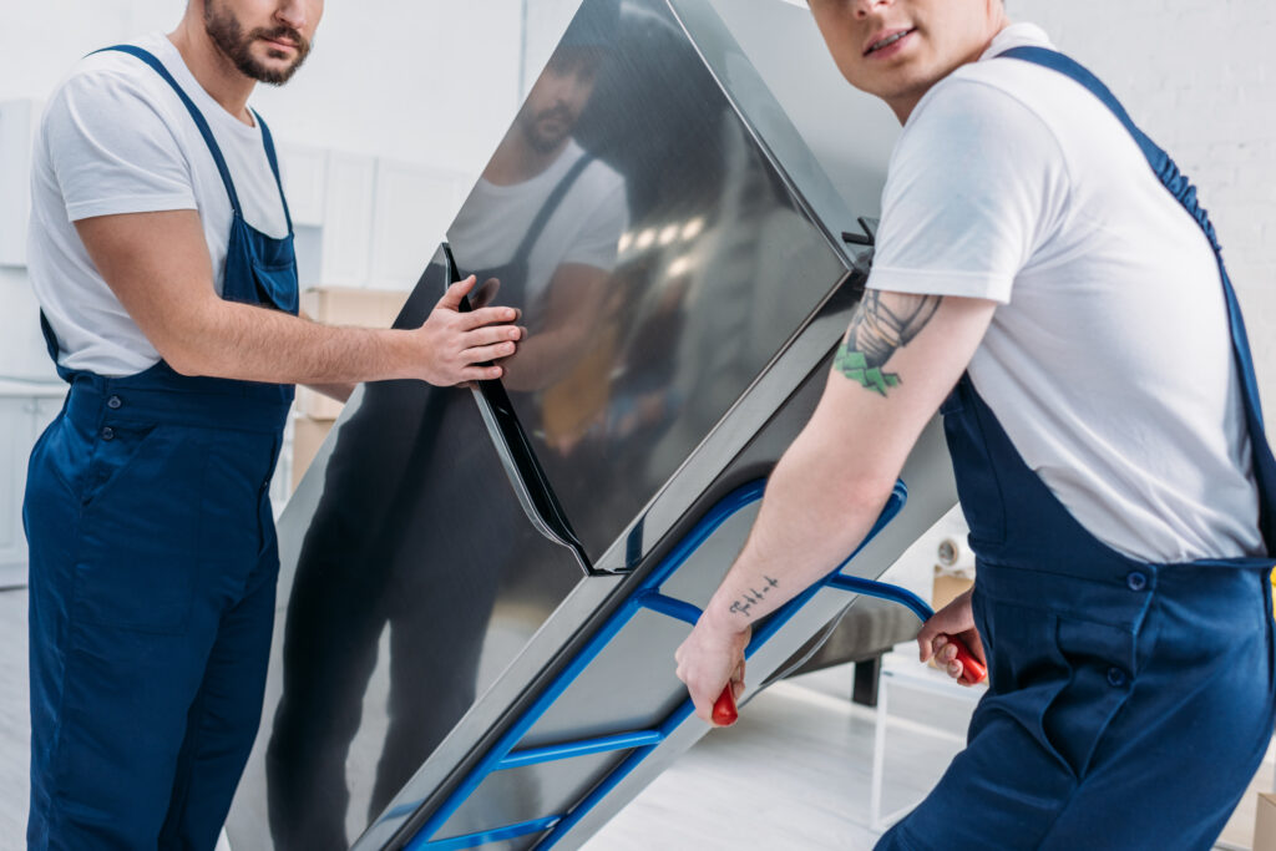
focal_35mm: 35
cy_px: 426
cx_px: 638
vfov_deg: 37.9
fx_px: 1241
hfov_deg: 54.4
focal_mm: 35
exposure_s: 1/200
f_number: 3.5
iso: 100
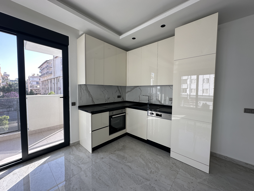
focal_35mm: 14
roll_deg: -0.2
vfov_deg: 85.7
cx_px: 127
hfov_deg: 102.1
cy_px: 96
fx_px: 103
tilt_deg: -2.1
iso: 40
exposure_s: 1/154
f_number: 2.2
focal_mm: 2.22
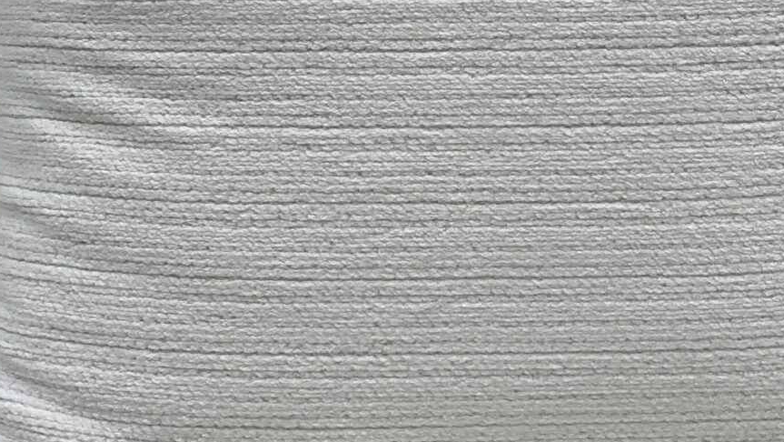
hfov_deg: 12.8
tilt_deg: -14.1
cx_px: 612
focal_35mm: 168
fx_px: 3493
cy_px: -134
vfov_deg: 7.2
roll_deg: +1.5
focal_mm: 6
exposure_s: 1/527
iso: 20
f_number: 2
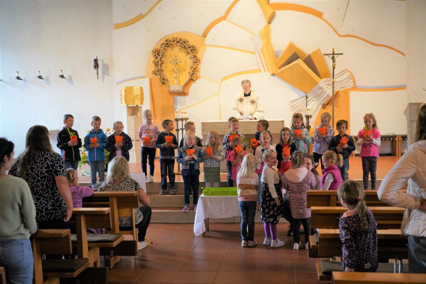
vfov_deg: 31.9
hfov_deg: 46.4
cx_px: 213
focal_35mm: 42
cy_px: 142
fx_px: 497
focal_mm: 42
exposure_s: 1/160
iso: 2500
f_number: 4.5
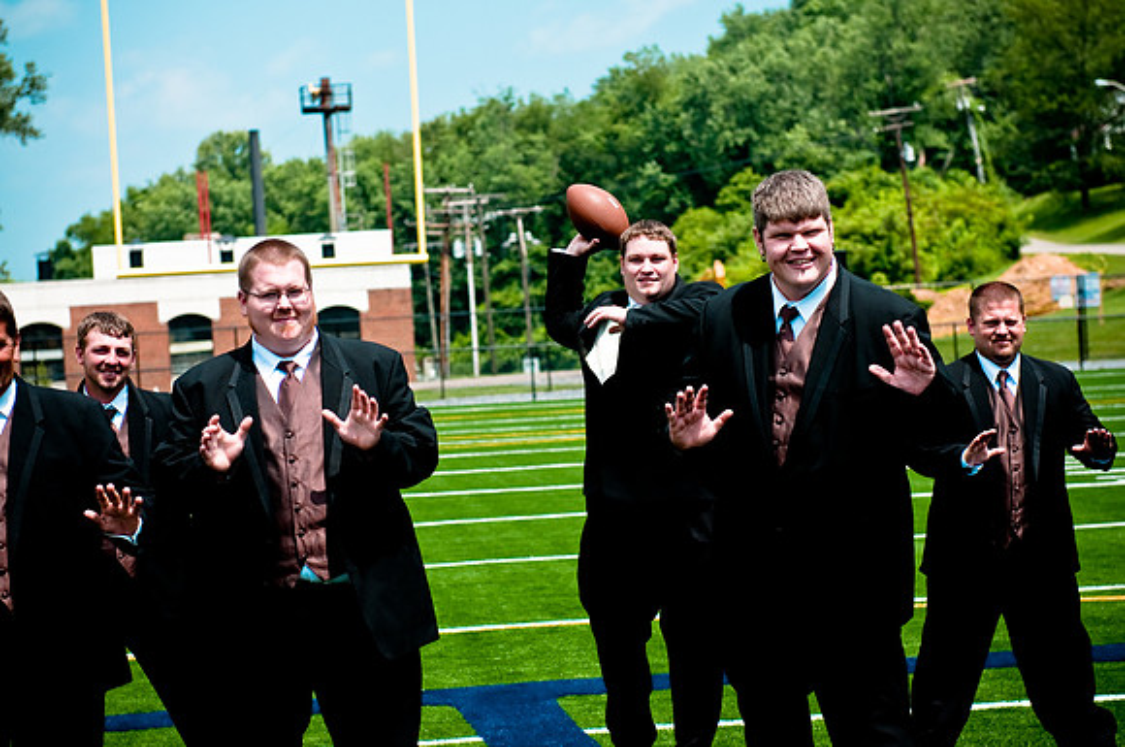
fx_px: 3277
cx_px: 562
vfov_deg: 13.0
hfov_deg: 19.5
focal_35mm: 105
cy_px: 374
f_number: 4
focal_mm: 70
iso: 200
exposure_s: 1/1600
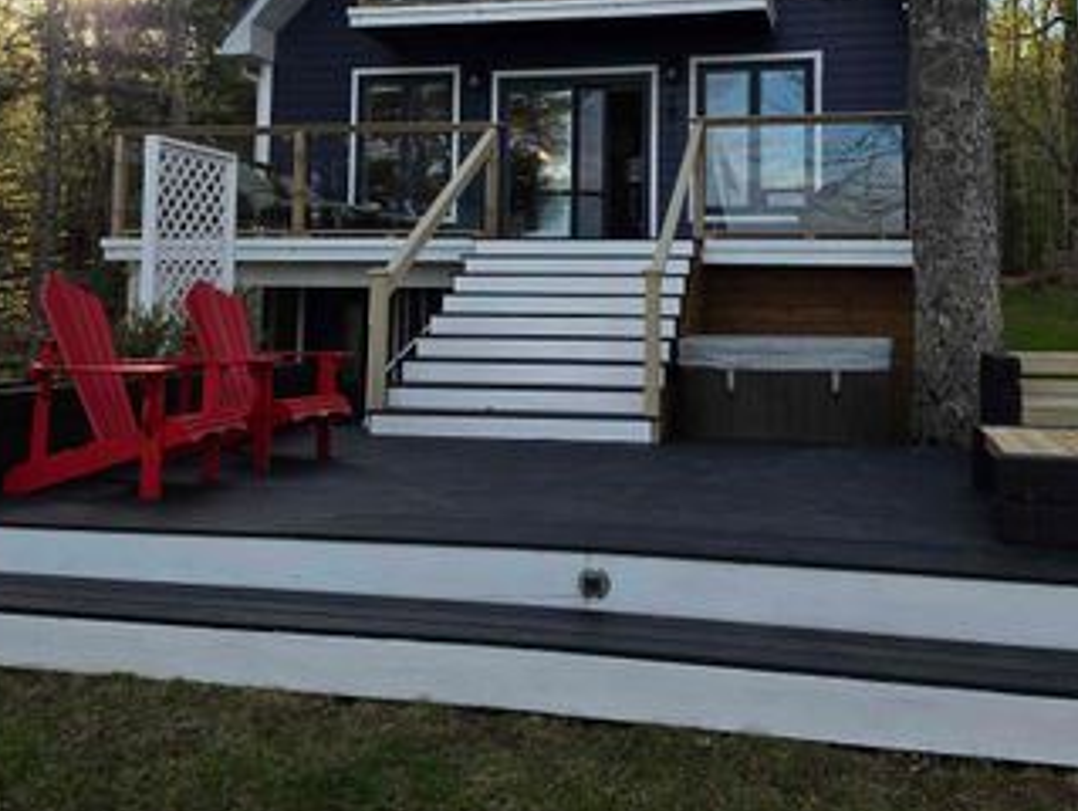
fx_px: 1122
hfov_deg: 51.3
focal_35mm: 36
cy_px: 201
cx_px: 578
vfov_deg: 38.7
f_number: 1.4
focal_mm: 6.5
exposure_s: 1/3474
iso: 64
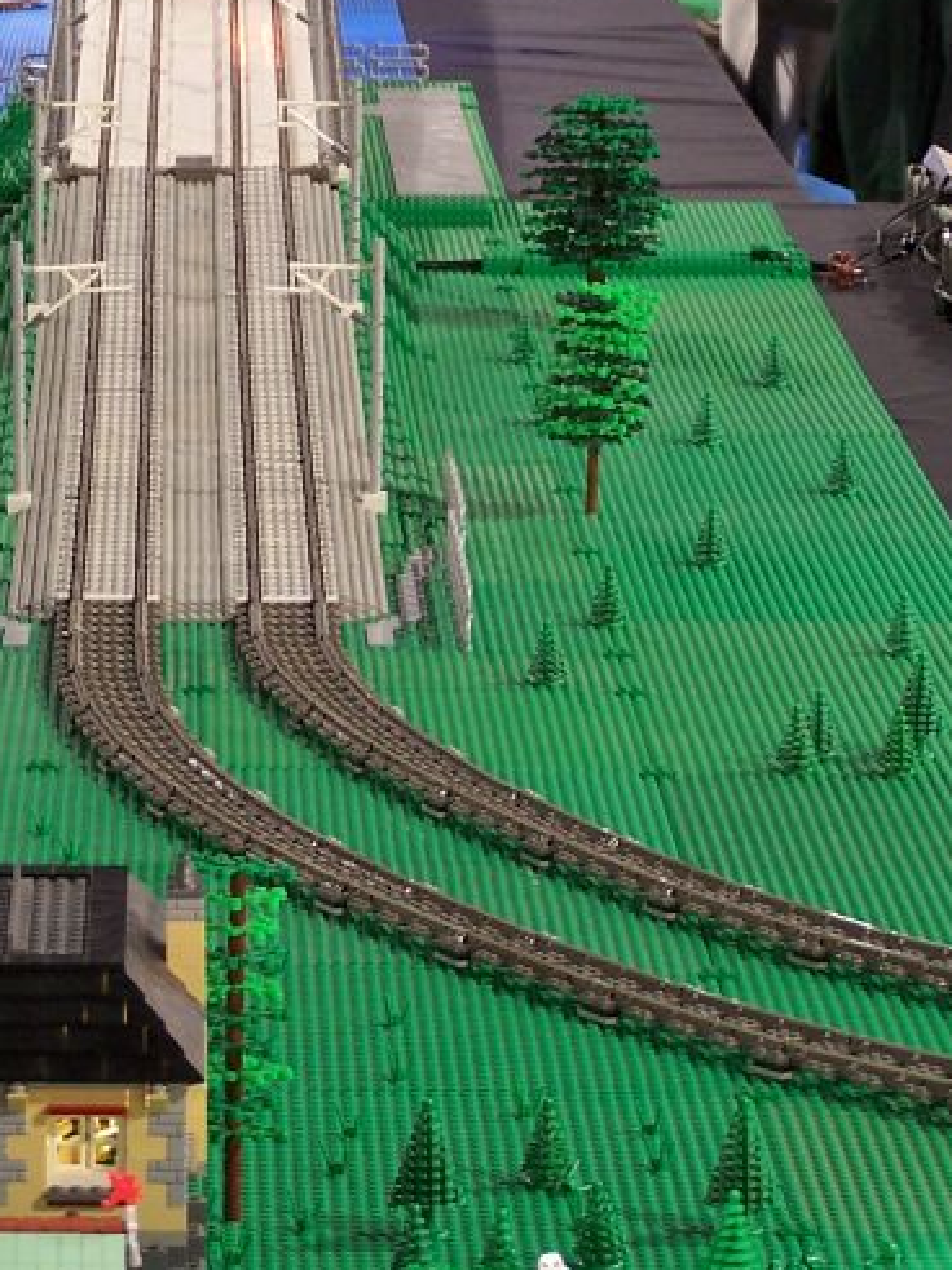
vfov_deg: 9.0
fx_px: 8034
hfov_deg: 6.8
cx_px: 163
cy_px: 334
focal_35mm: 219
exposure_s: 1/2
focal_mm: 17.5
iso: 80
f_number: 3.2
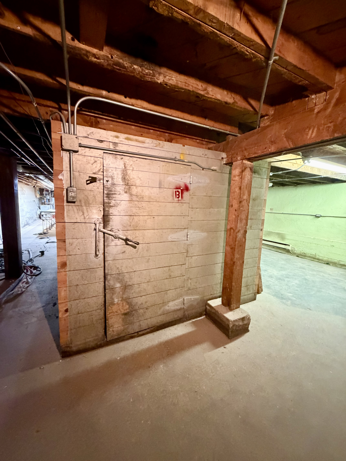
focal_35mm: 14
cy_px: 230
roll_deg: -2.4
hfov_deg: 85.7
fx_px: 187
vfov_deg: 102.1
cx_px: 173
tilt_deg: -9.0
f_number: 2.2
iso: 1000
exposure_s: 1/40
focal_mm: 2.22
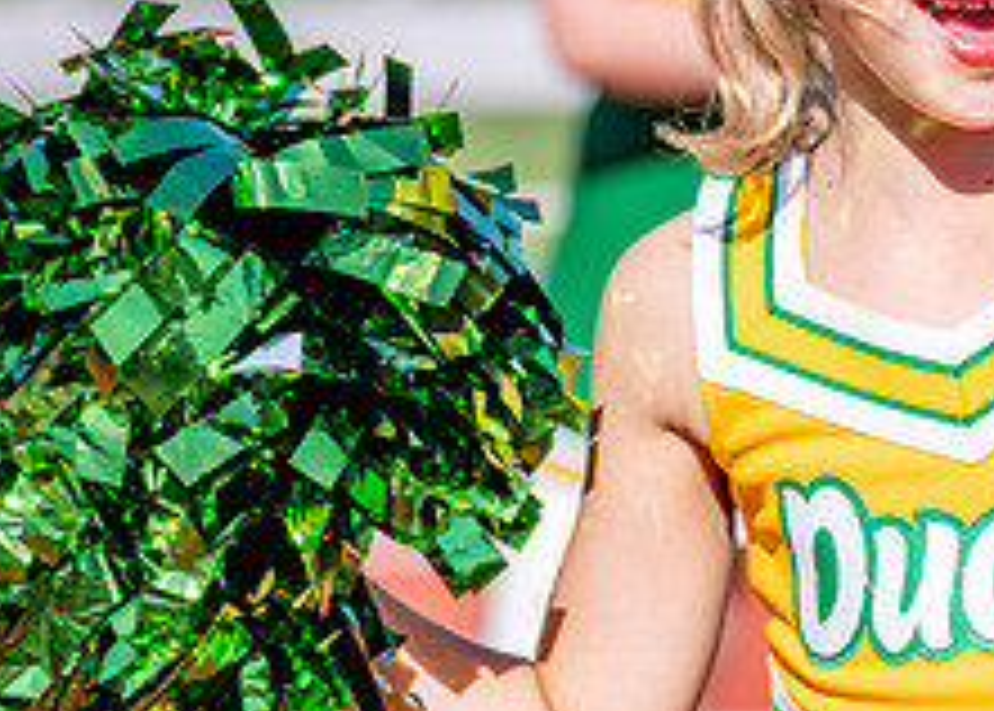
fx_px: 5817
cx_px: 885
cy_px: 231
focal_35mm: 206
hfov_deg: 9.7
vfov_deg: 7.0
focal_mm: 70
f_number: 2.8
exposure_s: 1/4000
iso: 160
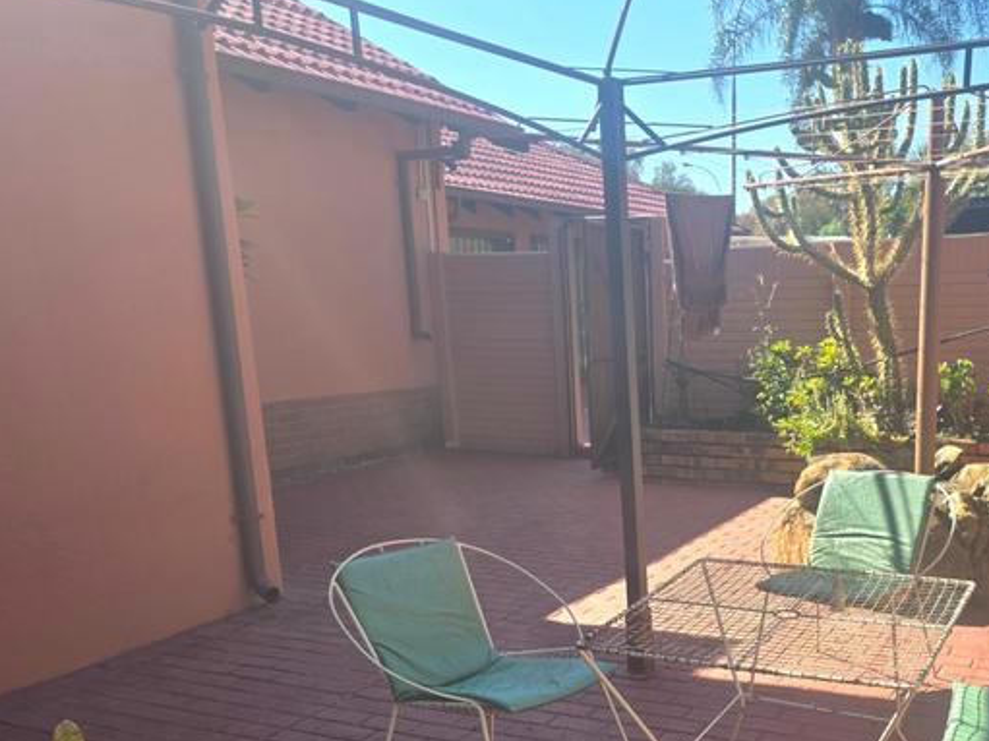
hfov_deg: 49.6
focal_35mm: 36
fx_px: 1028
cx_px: 724
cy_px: 555
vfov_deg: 38.6
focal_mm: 6.3
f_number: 1.7
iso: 80
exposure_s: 1/3333
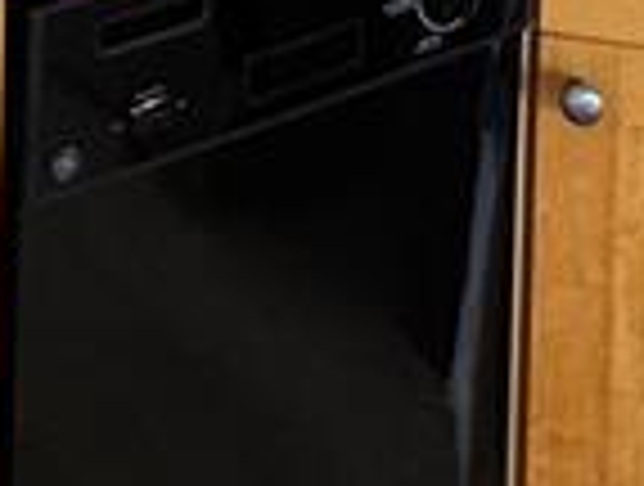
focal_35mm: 100
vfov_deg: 10.8
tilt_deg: -0.8
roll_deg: -1.4
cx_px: -50
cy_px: -918
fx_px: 1865
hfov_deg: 18.9
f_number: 2.2
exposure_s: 1/60
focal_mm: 2.22
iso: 160
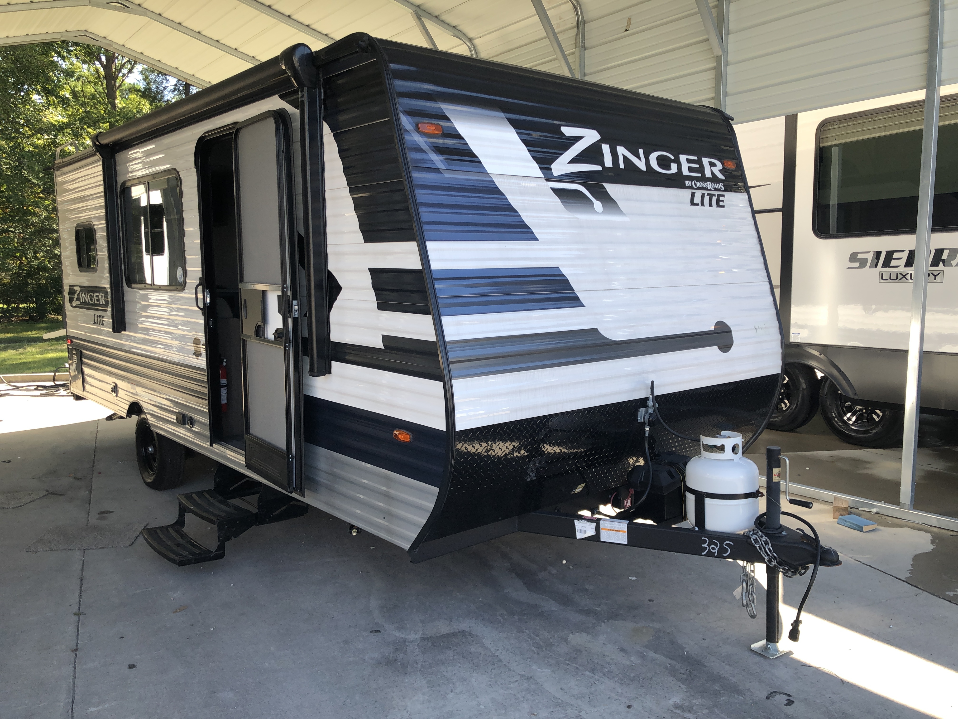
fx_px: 775
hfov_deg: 63.4
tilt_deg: -7.7
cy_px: 360
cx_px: 479
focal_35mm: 28
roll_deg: +1.9
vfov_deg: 49.7
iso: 20
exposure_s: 1/271
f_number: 1.8
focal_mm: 4
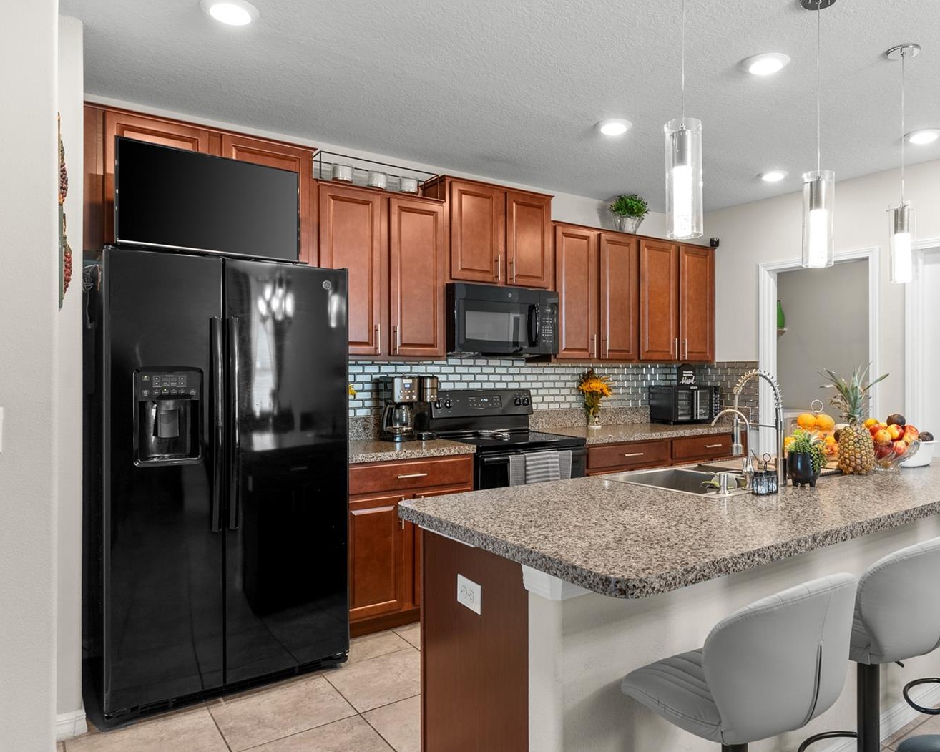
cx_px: 555
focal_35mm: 24
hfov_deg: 69.7
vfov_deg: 58.8
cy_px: 375
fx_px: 668
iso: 400
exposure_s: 1/2
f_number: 8
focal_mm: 21
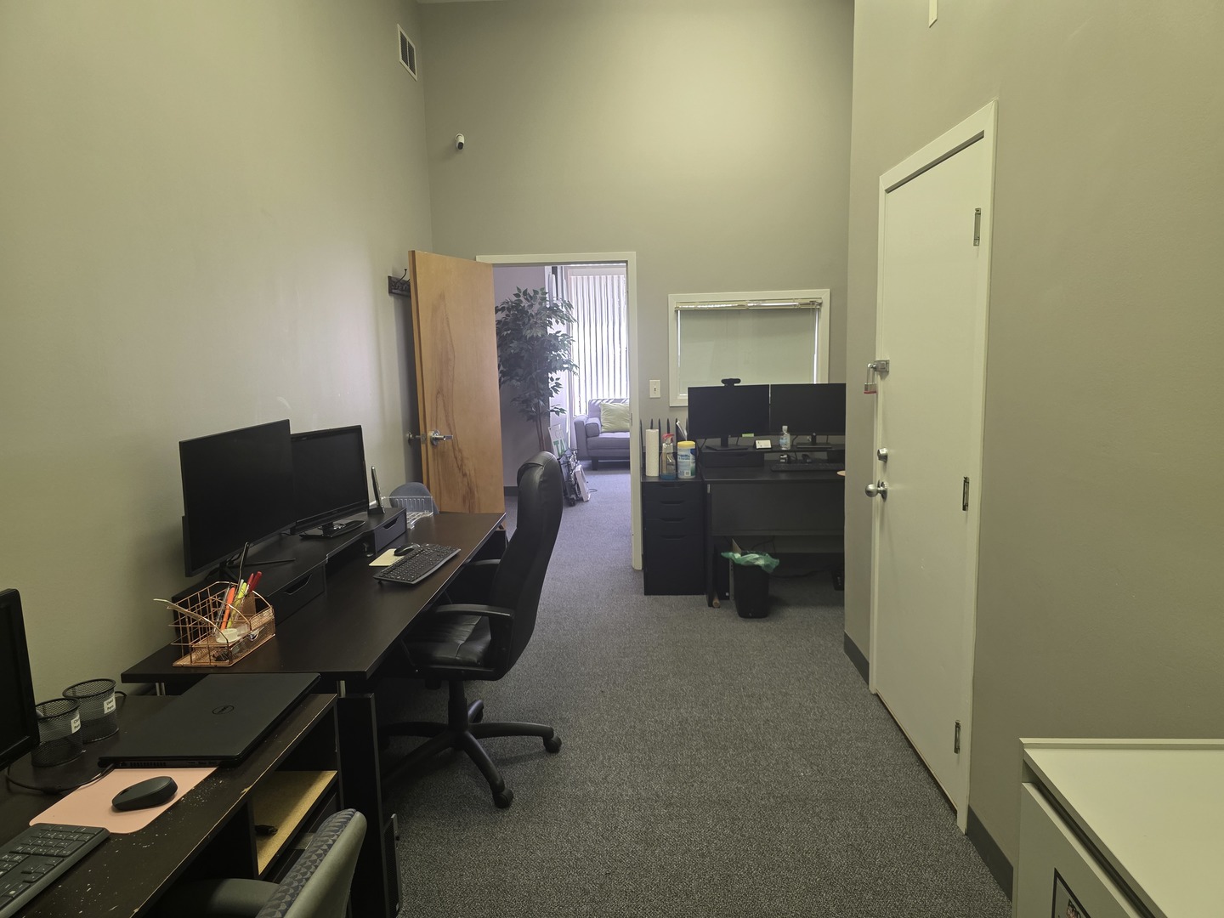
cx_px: 612
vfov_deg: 58.9
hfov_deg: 73.9
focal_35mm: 23
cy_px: 459
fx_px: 813
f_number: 1.7
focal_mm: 6.3
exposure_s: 1/120
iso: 200
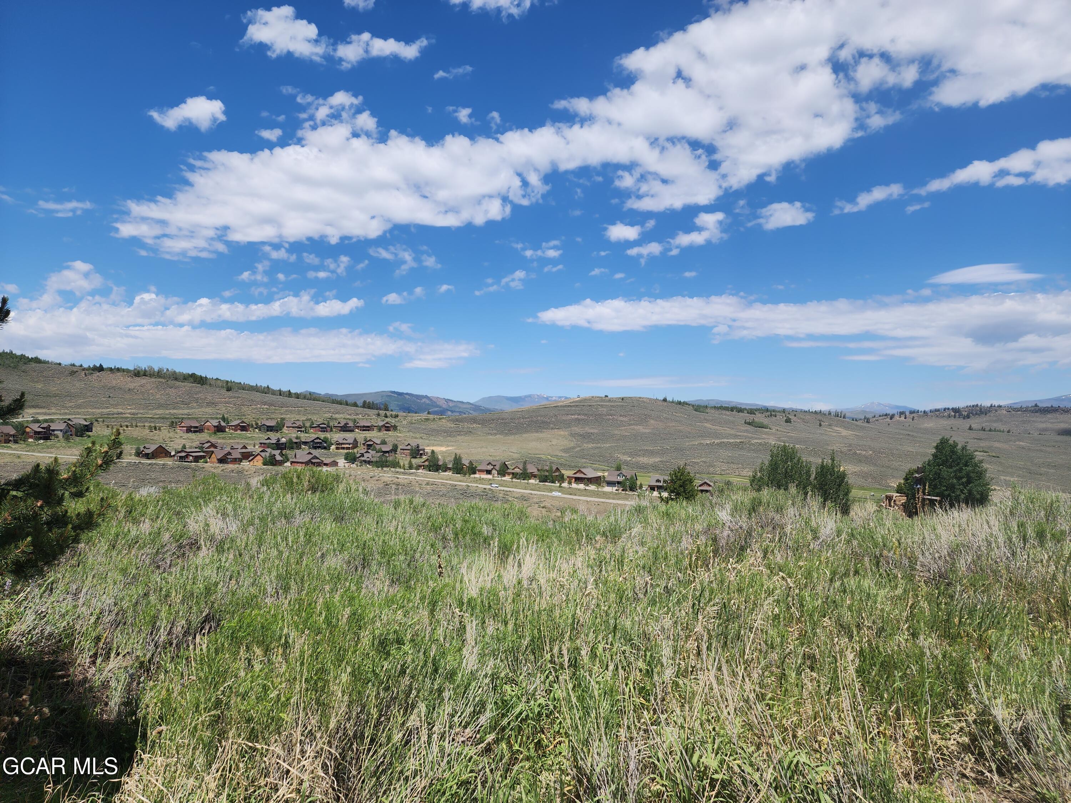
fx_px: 712
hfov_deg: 73.9
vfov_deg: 58.9
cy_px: 402
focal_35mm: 23
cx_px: 536
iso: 12
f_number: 1.8
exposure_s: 1/1576
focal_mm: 6.4
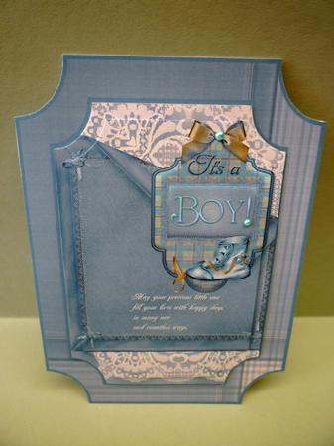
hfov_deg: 48.2
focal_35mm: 29
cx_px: 167
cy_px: 223
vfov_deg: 61.7
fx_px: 373
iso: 80
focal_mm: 5.2
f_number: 3.3
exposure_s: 1/30
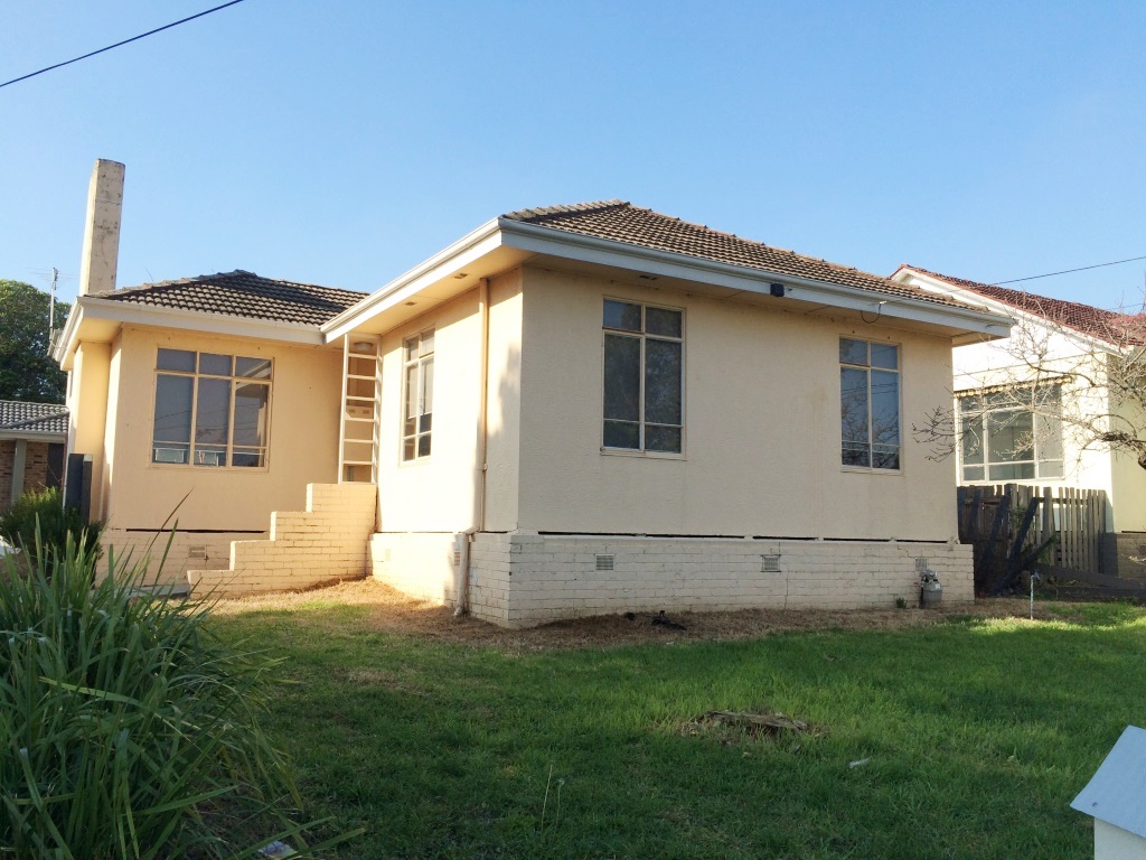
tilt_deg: +6.3
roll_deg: -0.7
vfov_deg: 48.2
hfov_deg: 61.7
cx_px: 573
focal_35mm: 29
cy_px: 430
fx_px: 960
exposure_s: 1/1172
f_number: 2.2
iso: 32
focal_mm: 4.15
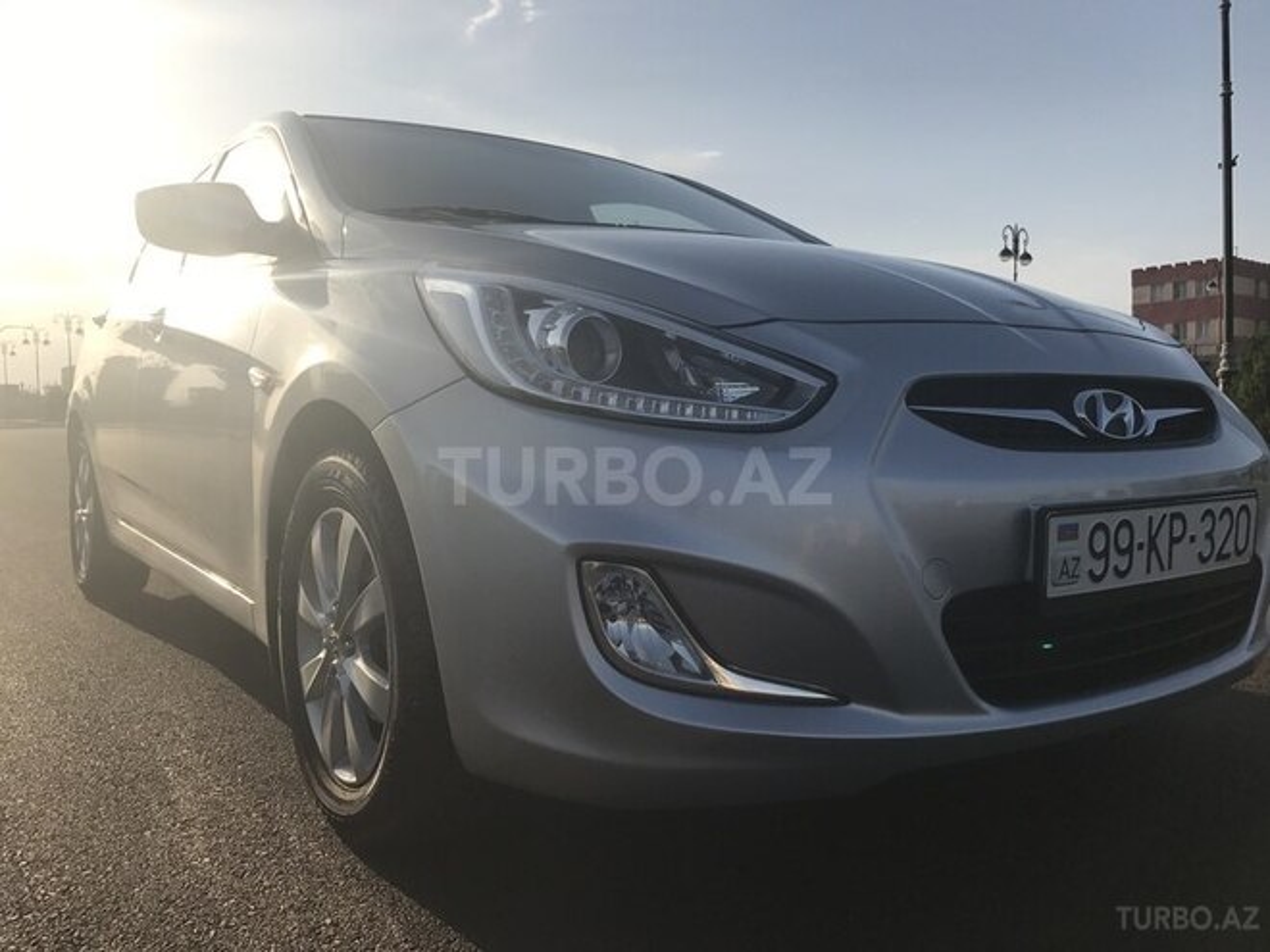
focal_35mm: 28
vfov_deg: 49.7
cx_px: 635
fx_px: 1027
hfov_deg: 63.4
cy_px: 476
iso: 20
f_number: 1.8
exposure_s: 1/3831
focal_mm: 3.99
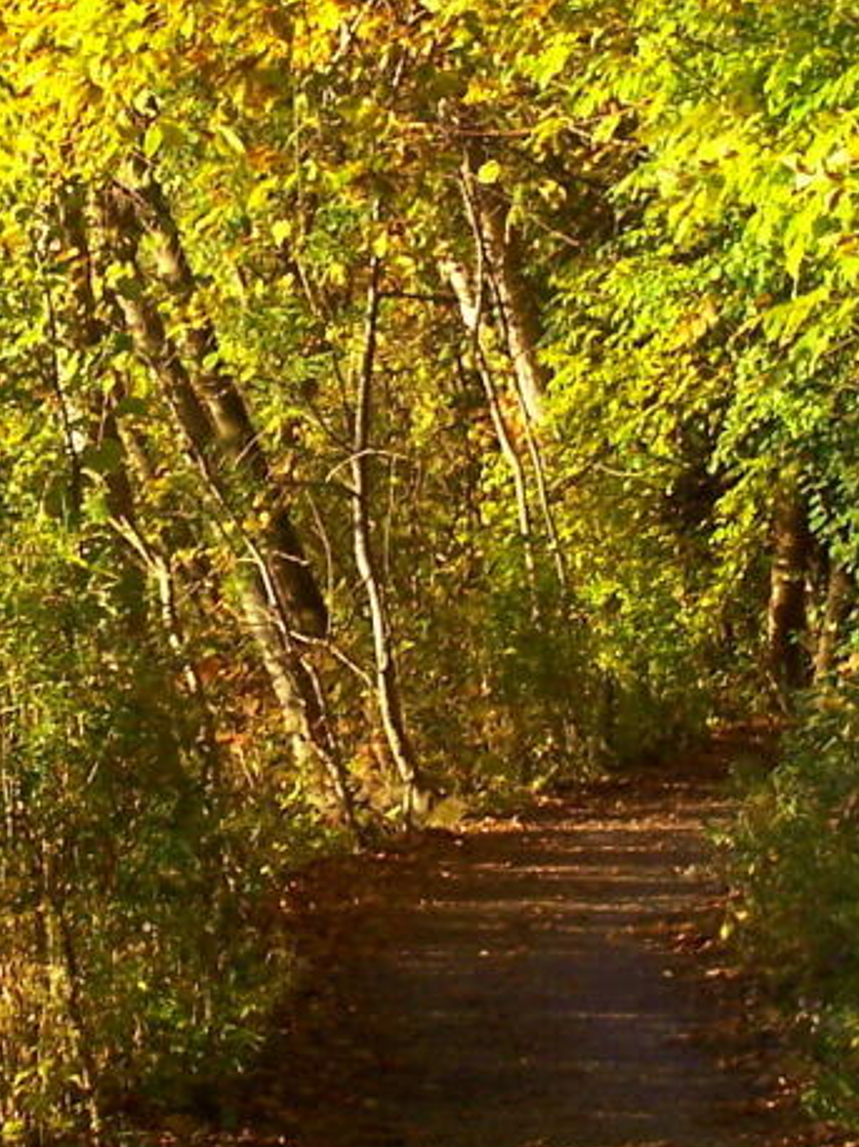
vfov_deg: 11.2
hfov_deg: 8.4
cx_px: 218
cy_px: 540
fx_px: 5829
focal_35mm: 176
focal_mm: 9.8
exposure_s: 1/250
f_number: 3.1
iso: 100
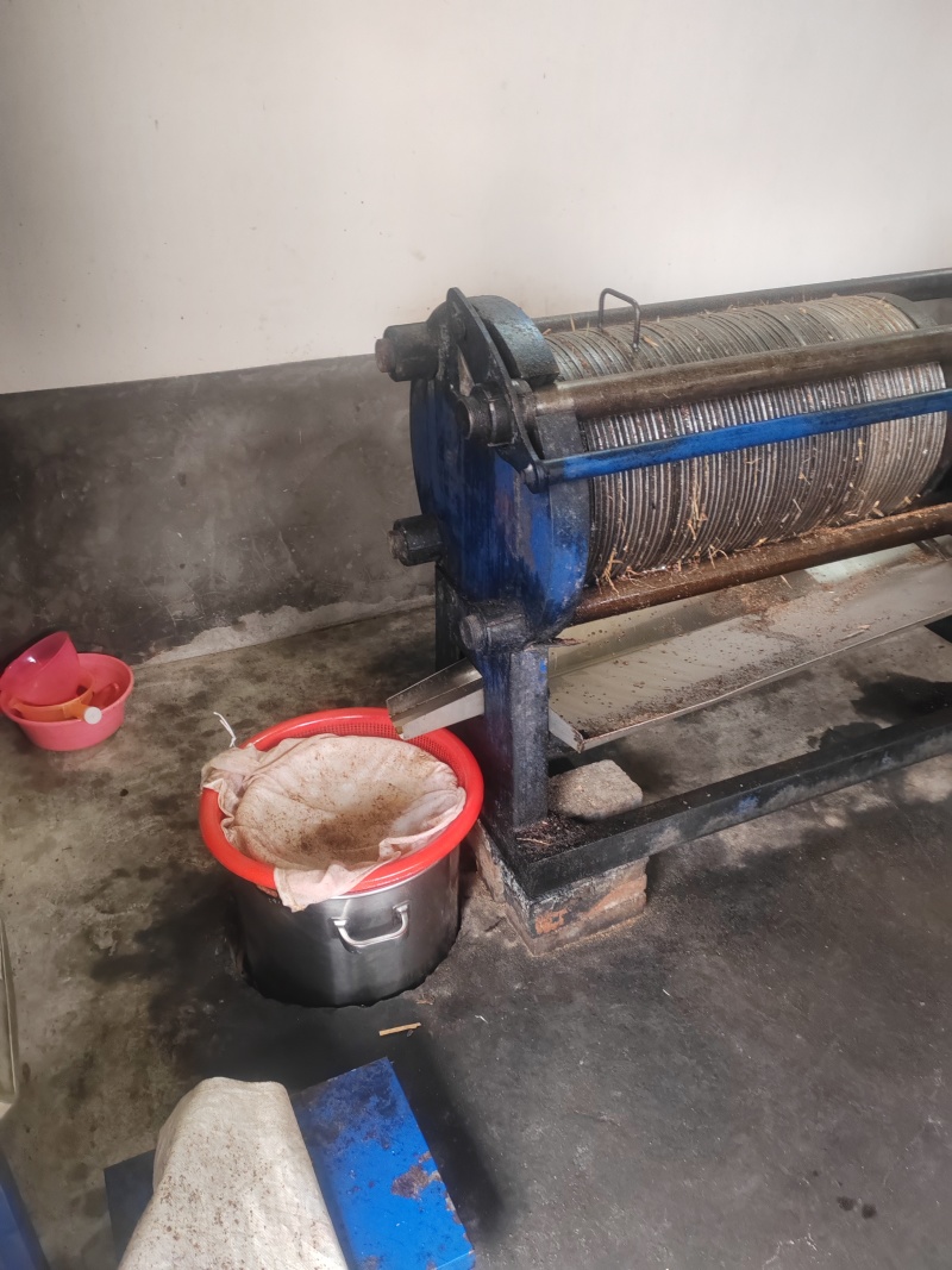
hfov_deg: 51.3
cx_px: 476
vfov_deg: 65.3
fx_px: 990
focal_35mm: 27
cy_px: 635
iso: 4000
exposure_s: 1/50
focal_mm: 6.14
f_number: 1.8
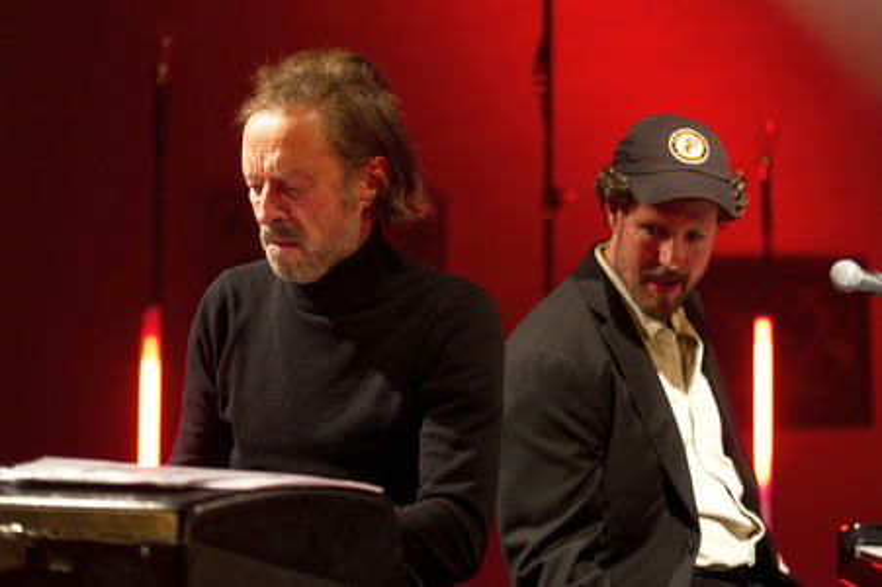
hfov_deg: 28.9
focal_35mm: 70
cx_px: 441
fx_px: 1714
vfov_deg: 19.4
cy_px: 294
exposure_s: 1/80
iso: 2000
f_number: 2.8
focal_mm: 70
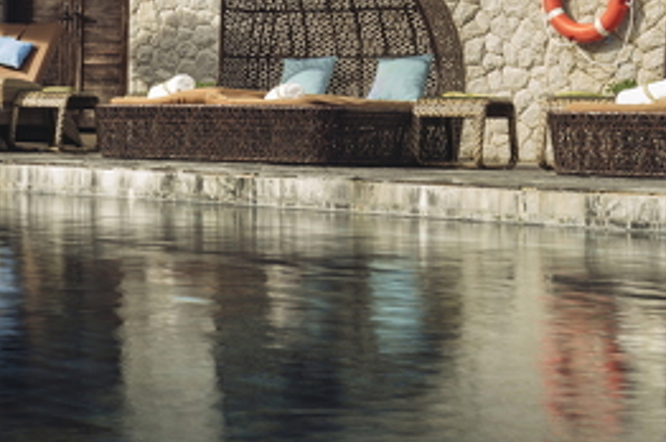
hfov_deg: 18.8
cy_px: -23
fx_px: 1959
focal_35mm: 106
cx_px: 3
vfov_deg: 12.7
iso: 50
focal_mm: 35
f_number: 16
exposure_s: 1/1.67
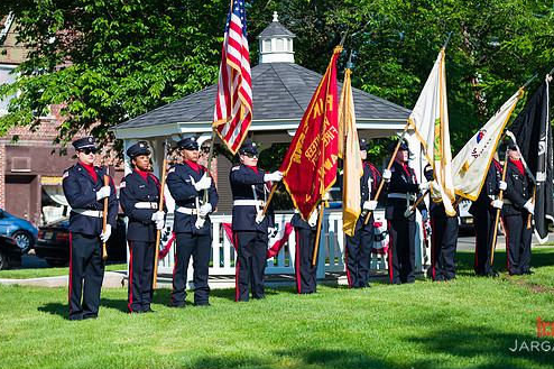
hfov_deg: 23.1
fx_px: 1354
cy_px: 159
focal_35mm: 88
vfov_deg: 15.5
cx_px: 292
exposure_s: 1/2500
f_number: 3.2
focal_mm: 75
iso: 200
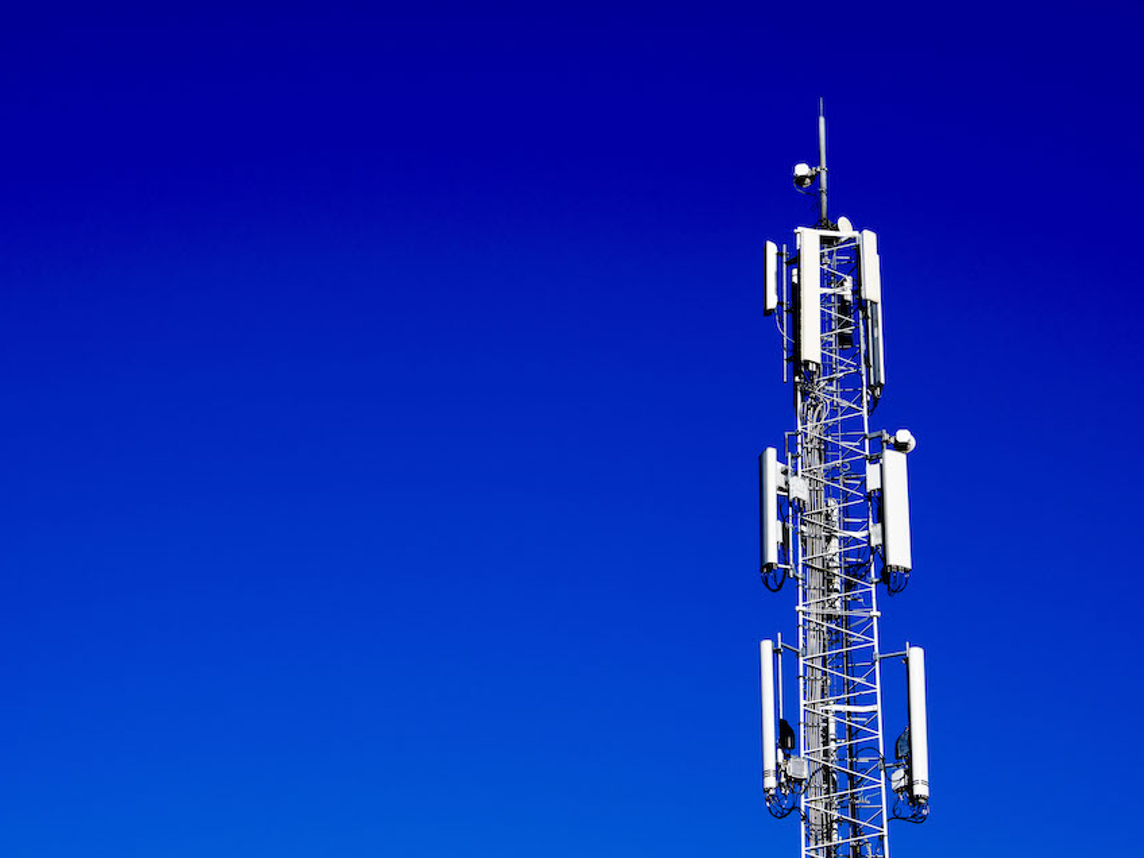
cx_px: 606
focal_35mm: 119
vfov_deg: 12.5
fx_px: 3933
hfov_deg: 16.5
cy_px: 446
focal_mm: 105
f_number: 6.3
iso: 160
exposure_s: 1/1600
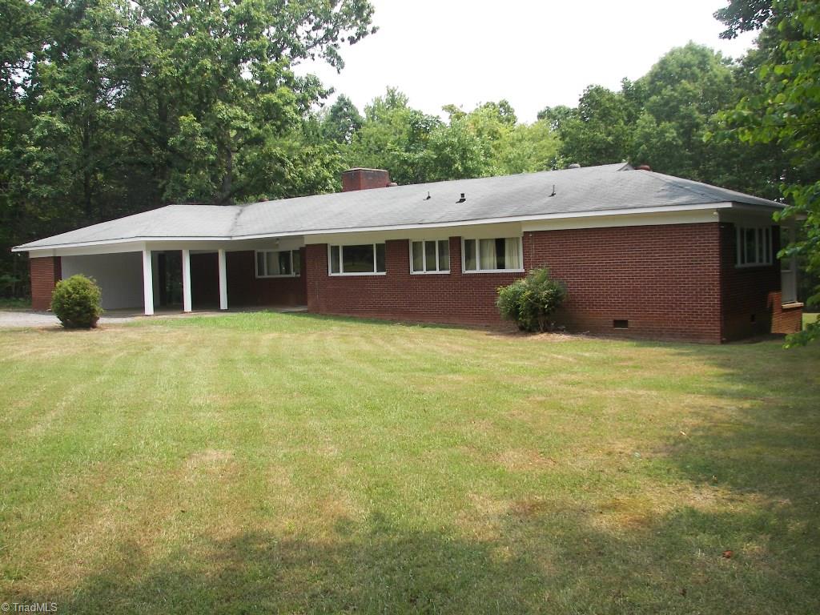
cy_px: 308
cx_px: 410
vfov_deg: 39.7
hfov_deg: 51.4
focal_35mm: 36
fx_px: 853
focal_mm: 6
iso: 50
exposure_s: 1/400
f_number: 2.8
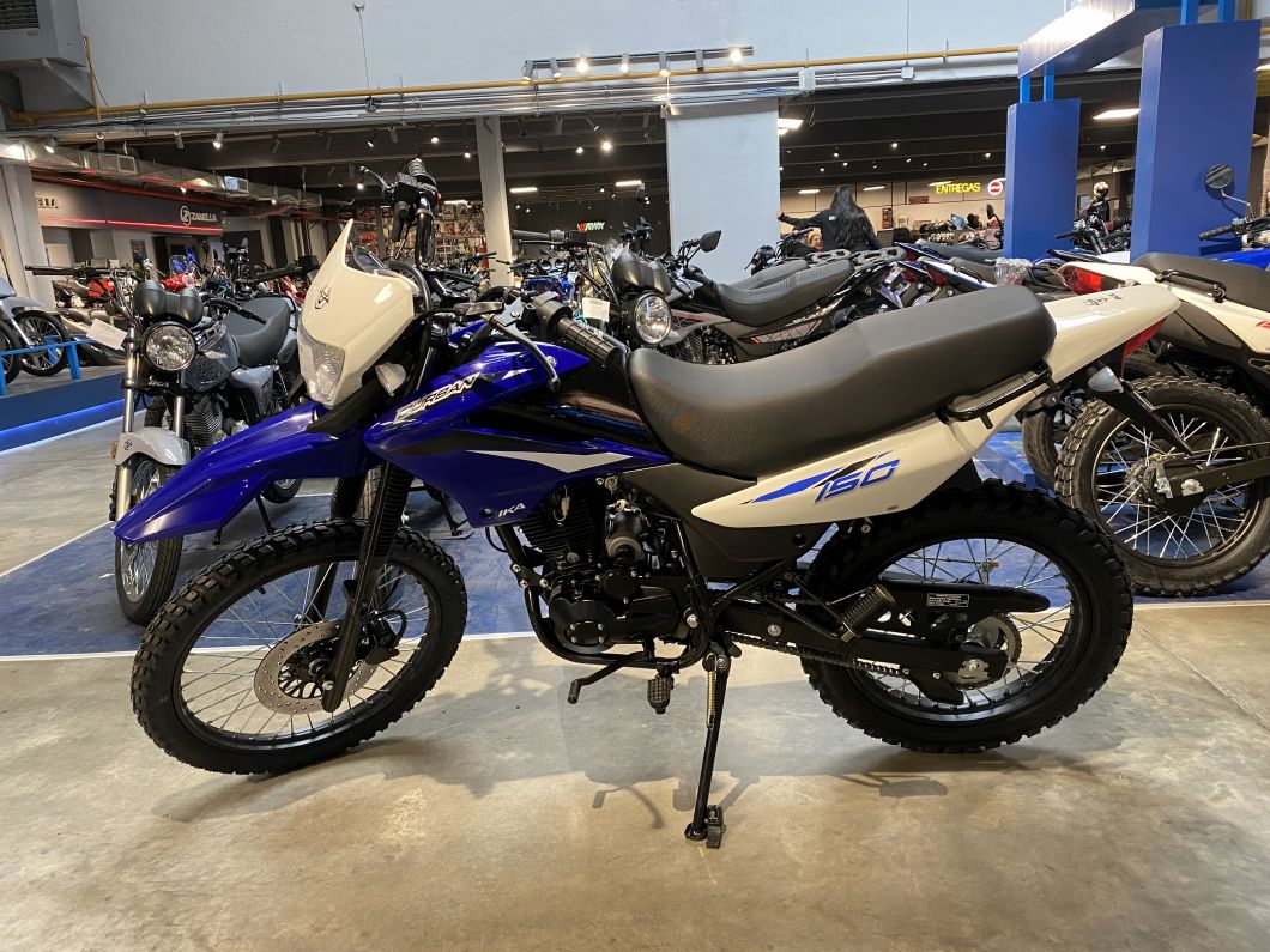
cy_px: 476
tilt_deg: -13.5
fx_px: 954
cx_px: 635
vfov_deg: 53.1
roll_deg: +3.9
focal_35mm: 26
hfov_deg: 67.3
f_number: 1.8
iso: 160
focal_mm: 4.25
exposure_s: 1/50
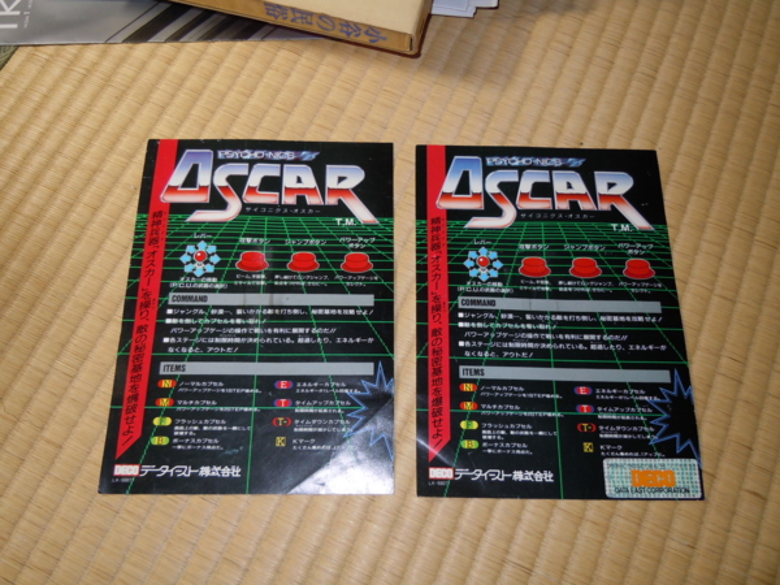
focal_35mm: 30
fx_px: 676
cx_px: 390
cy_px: 292
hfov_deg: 60.0
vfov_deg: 46.8
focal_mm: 5.4
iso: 160
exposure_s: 1/30
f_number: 3.5
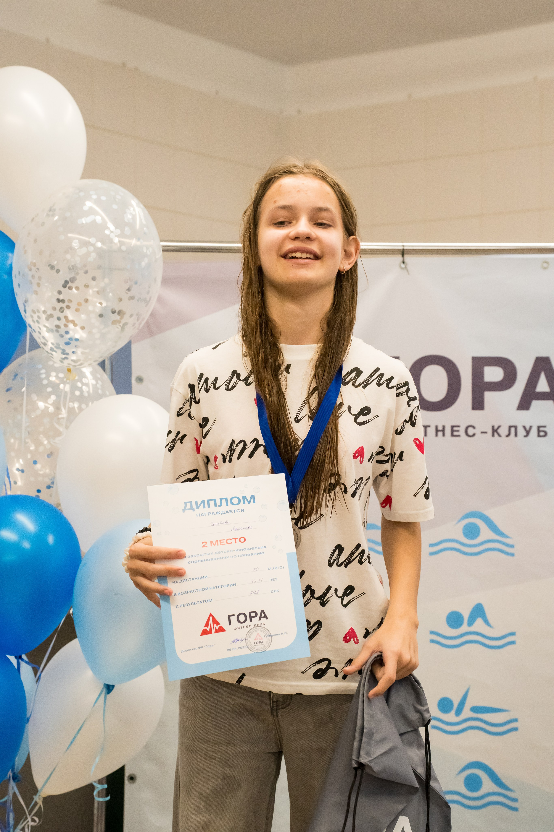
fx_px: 1823
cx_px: 277
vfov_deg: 25.7
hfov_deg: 17.3
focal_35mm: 79
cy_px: 416
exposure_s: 1/500
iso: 6400
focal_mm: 79
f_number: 6.3
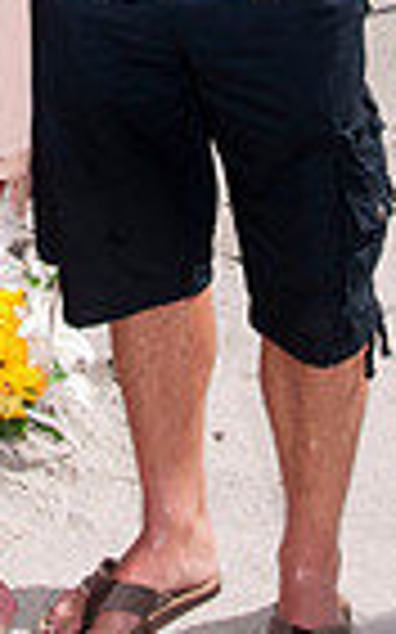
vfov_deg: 15.7
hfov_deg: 10.3
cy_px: -171
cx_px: 92
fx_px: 2195
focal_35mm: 127
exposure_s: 1/250
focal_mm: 26
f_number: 11
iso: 100
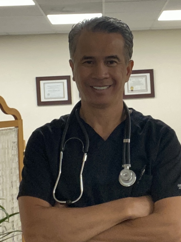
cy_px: 121
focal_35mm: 30
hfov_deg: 46.8
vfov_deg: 60.0
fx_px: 209
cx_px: 90
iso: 200
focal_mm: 2.71
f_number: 2.2
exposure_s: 1/60
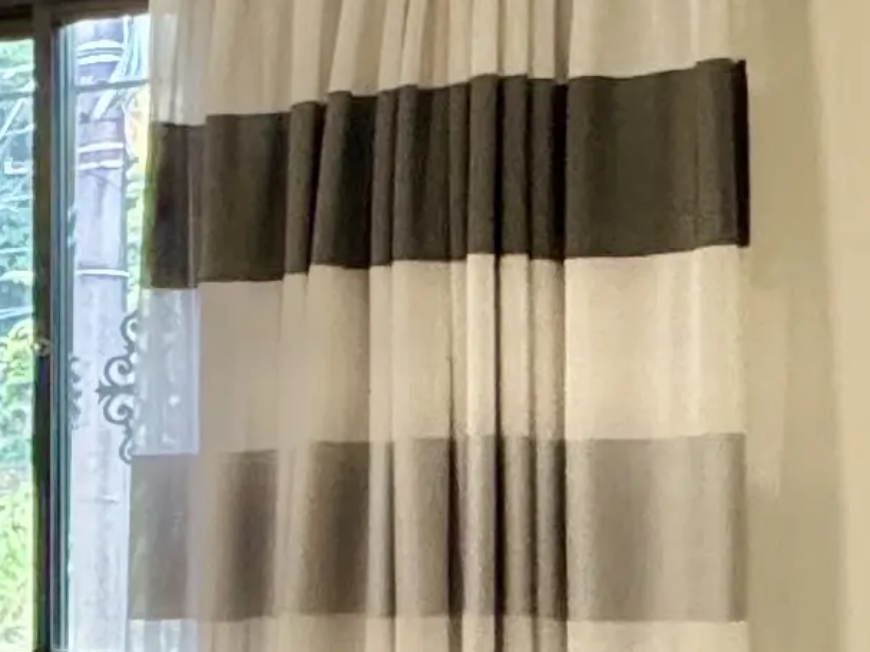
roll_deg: +0.3
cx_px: -641
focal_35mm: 93
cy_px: 569
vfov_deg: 15.7
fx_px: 2337
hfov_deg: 17.5
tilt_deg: -1.1
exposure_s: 1/60
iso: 400
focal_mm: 2.22
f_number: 2.2
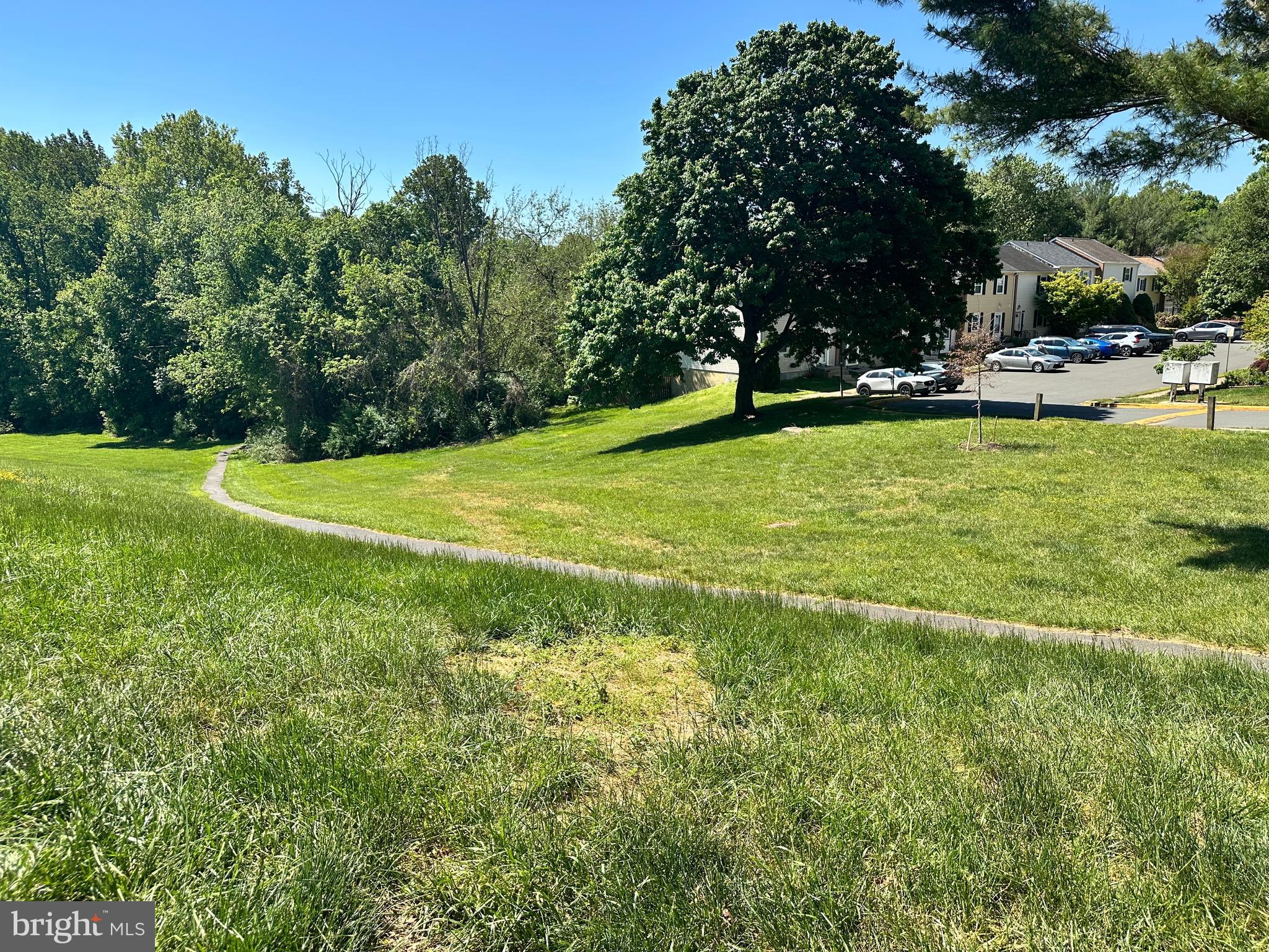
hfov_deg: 71.6
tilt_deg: -11.7
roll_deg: +0.3
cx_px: 634
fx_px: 880
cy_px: 476
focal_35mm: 24
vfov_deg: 56.8
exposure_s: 1/2203
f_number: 1.78
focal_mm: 6.86
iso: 80
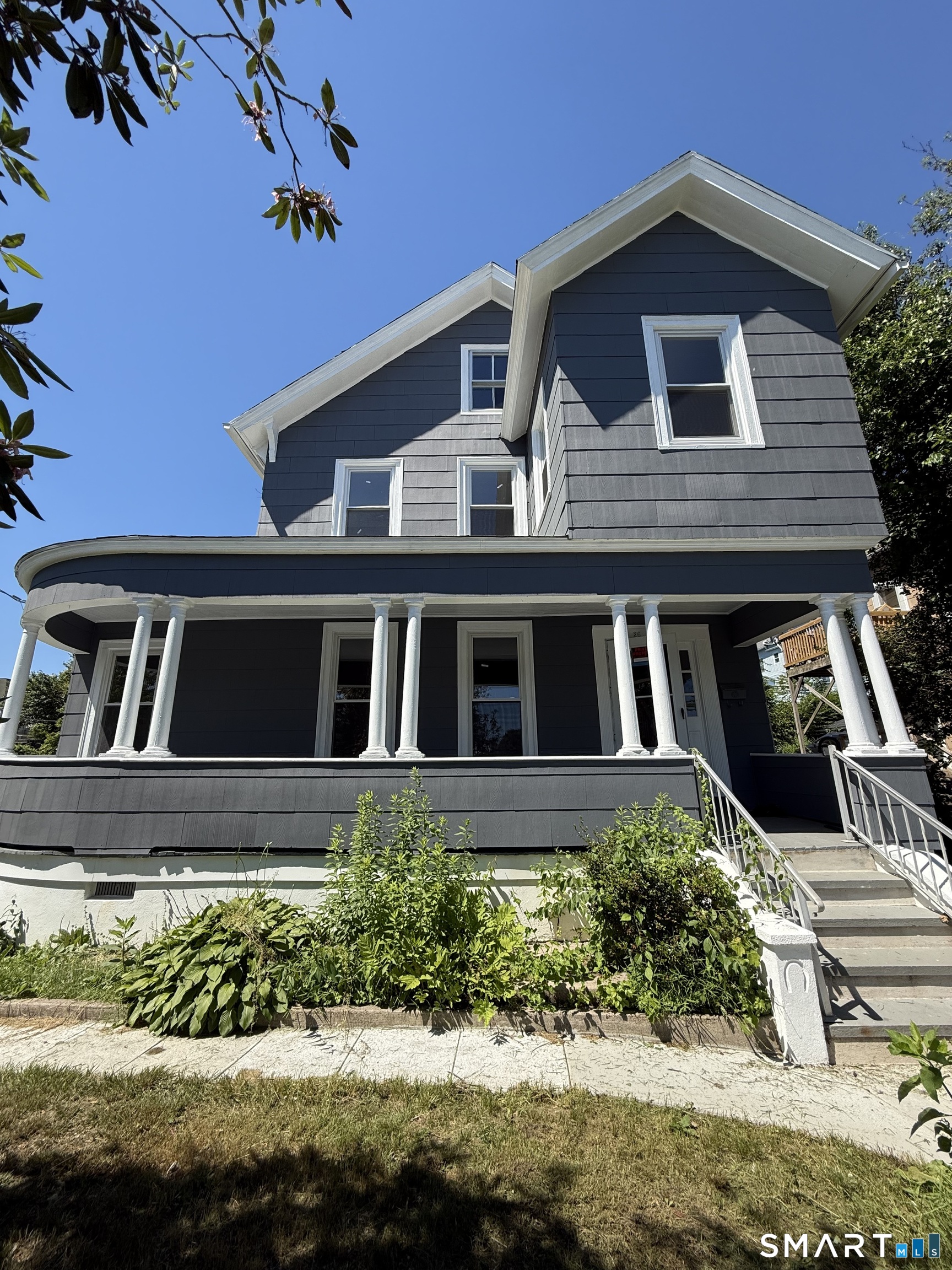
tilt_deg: +16.2
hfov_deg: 85.7
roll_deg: +0.8
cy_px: 635
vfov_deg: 102.1
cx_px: 476
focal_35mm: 14
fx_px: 513
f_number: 2.2
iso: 50
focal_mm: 2.22
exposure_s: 1/1145
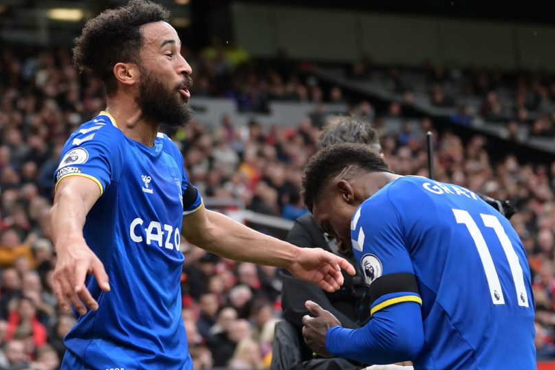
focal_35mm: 98
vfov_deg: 14.0
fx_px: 1511
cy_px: 205
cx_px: 282
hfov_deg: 20.8
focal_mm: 70
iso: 1000
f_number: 2.8
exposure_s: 1/1600
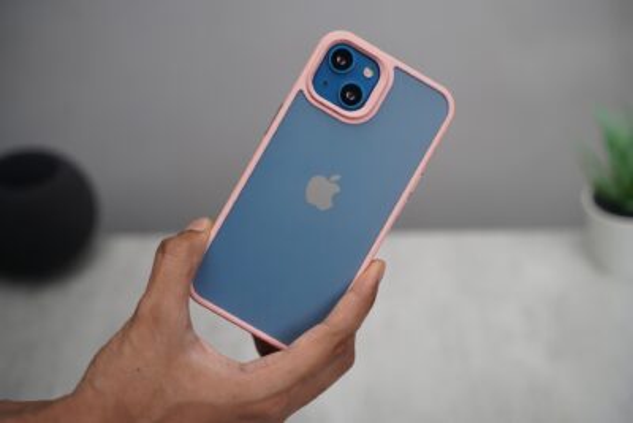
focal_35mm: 66
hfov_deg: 30.5
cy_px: 212
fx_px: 1161
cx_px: 316
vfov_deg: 20.6
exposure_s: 1/200
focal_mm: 66
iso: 640
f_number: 4
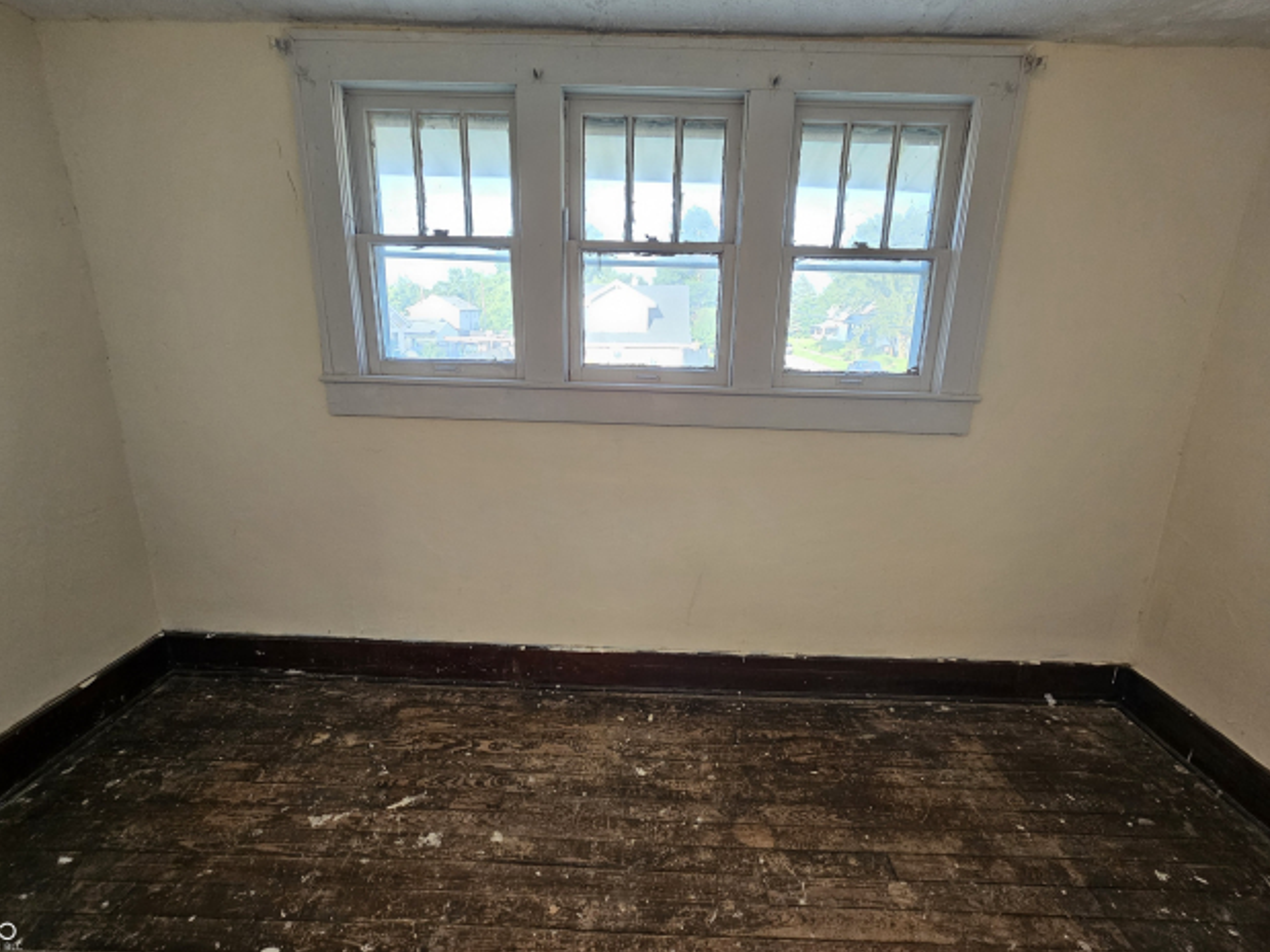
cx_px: 641
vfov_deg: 85.6
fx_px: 514
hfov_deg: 102.1
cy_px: 449
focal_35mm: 14
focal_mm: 2.2
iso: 160
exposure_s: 1/77.4
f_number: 2.2
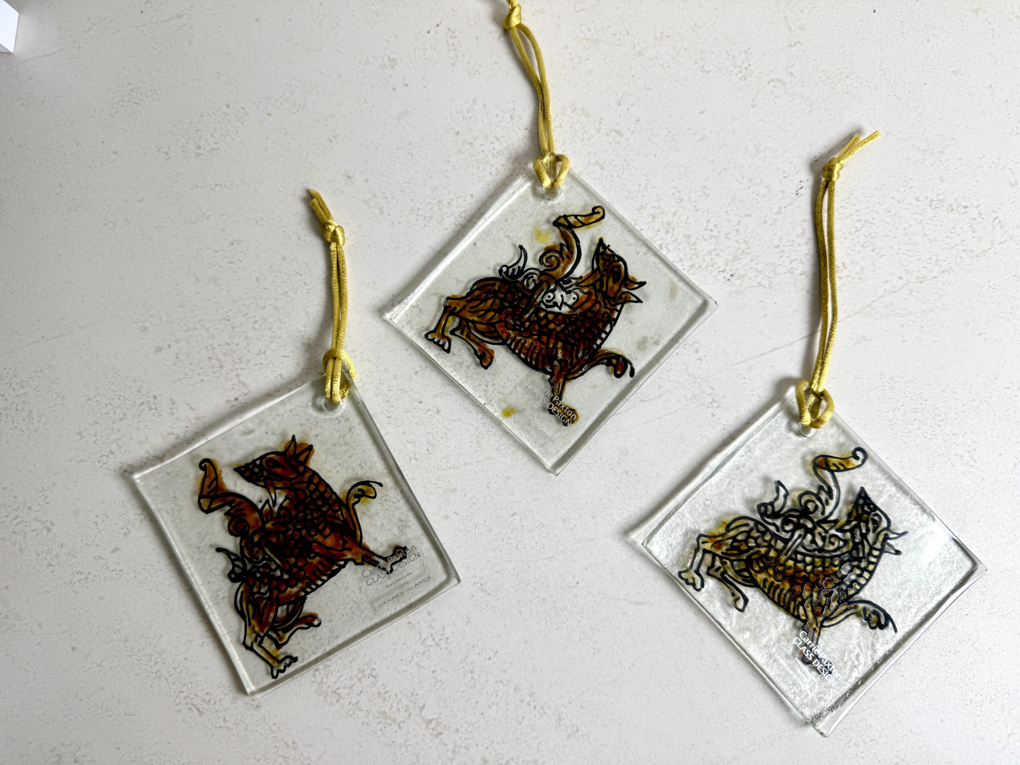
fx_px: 707
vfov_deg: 56.8
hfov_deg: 71.6
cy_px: 382
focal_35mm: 24
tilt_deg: -85.8
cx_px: 510
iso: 64
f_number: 1.78
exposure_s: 1/177
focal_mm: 6.76
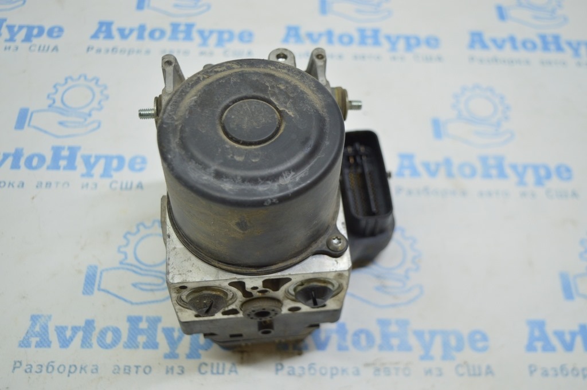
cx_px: 294
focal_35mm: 40
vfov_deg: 33.0
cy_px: 195
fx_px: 660
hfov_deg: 48.0
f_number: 4
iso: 400
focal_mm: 27
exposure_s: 1/60
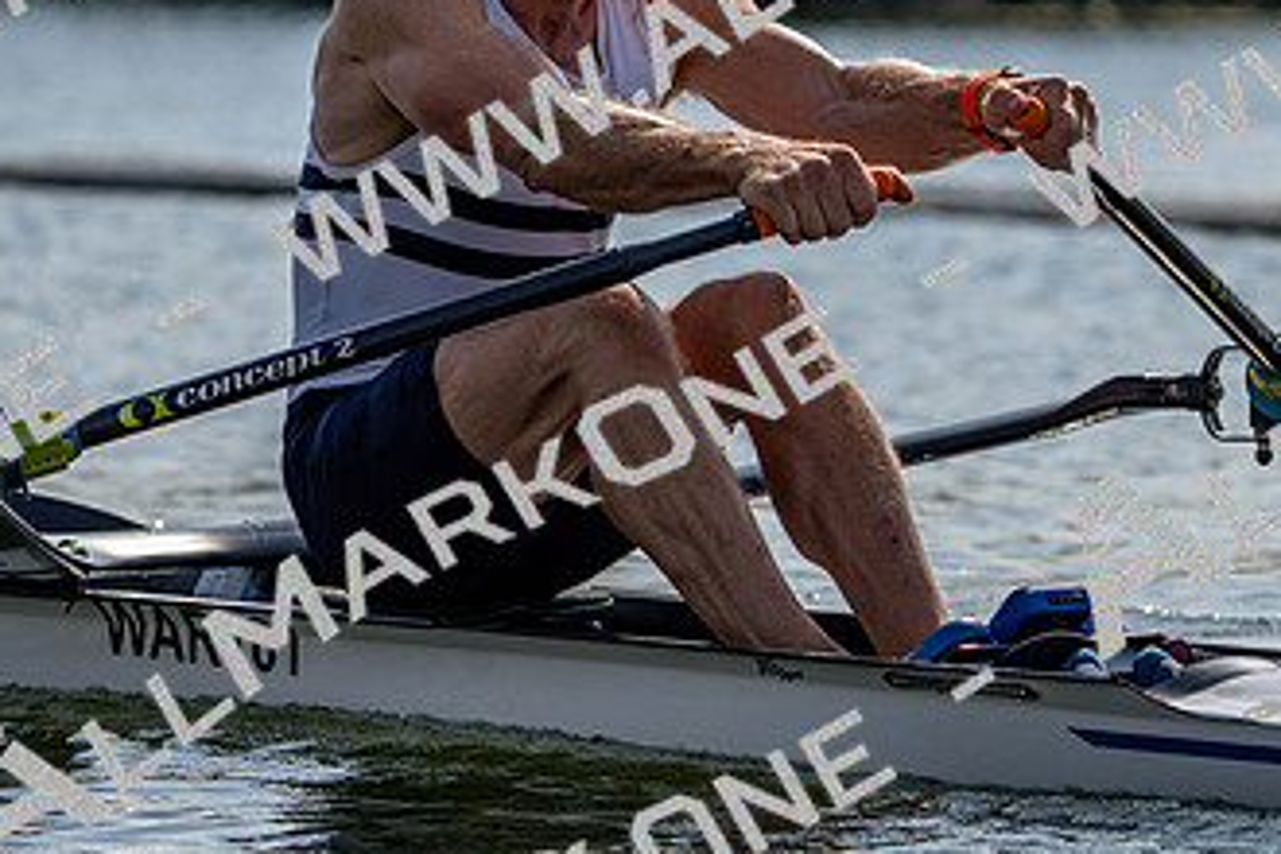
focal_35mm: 395
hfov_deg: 5.2
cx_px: 745
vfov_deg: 3.5
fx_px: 14054
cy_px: 293
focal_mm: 225
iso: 100
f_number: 5.6
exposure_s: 1/1600
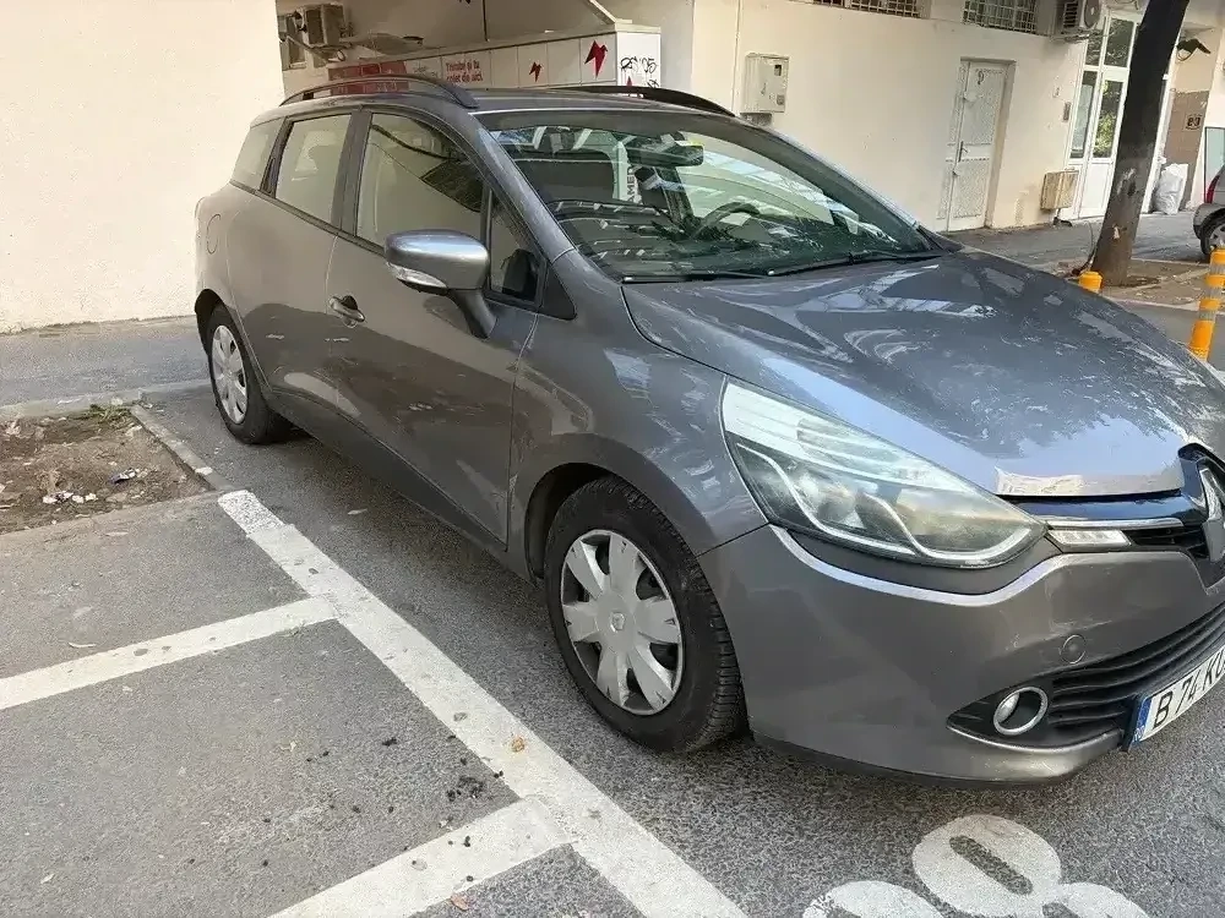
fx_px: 920
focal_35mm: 26
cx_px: 612
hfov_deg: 67.3
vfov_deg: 53.1
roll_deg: +1.1
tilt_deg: -17.4
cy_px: 459
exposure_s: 1/121
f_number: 1.6
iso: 40
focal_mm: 5.96
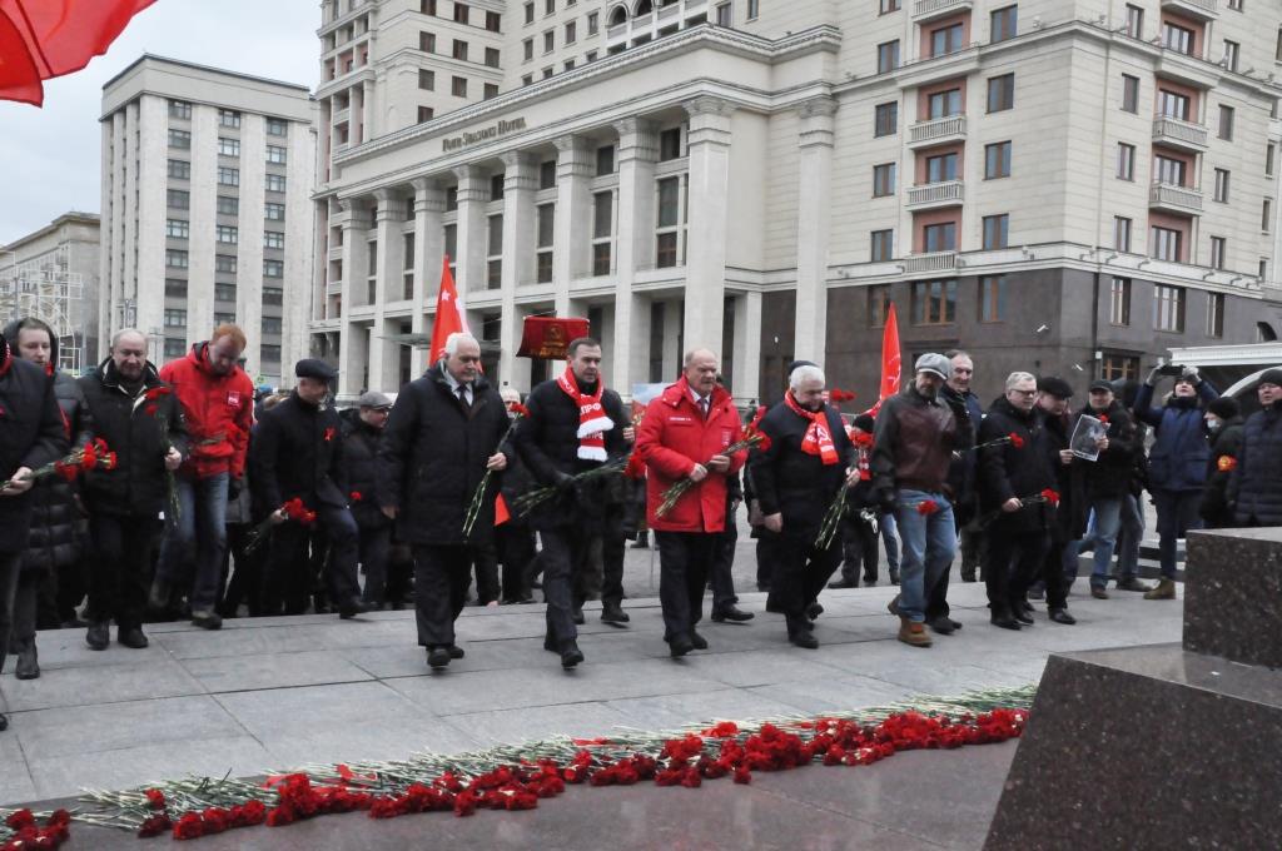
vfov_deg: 39.9
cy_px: 426
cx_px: 641
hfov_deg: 57.3
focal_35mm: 33
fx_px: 1174
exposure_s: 1/800
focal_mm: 22
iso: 3200
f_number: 14
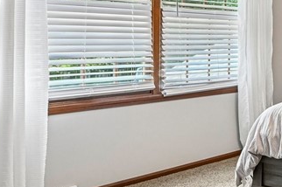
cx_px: 436
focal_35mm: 54
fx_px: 423
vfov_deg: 24.5
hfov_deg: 25.9
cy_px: 34
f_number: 6.3
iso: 1000
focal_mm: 16
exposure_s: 1/50
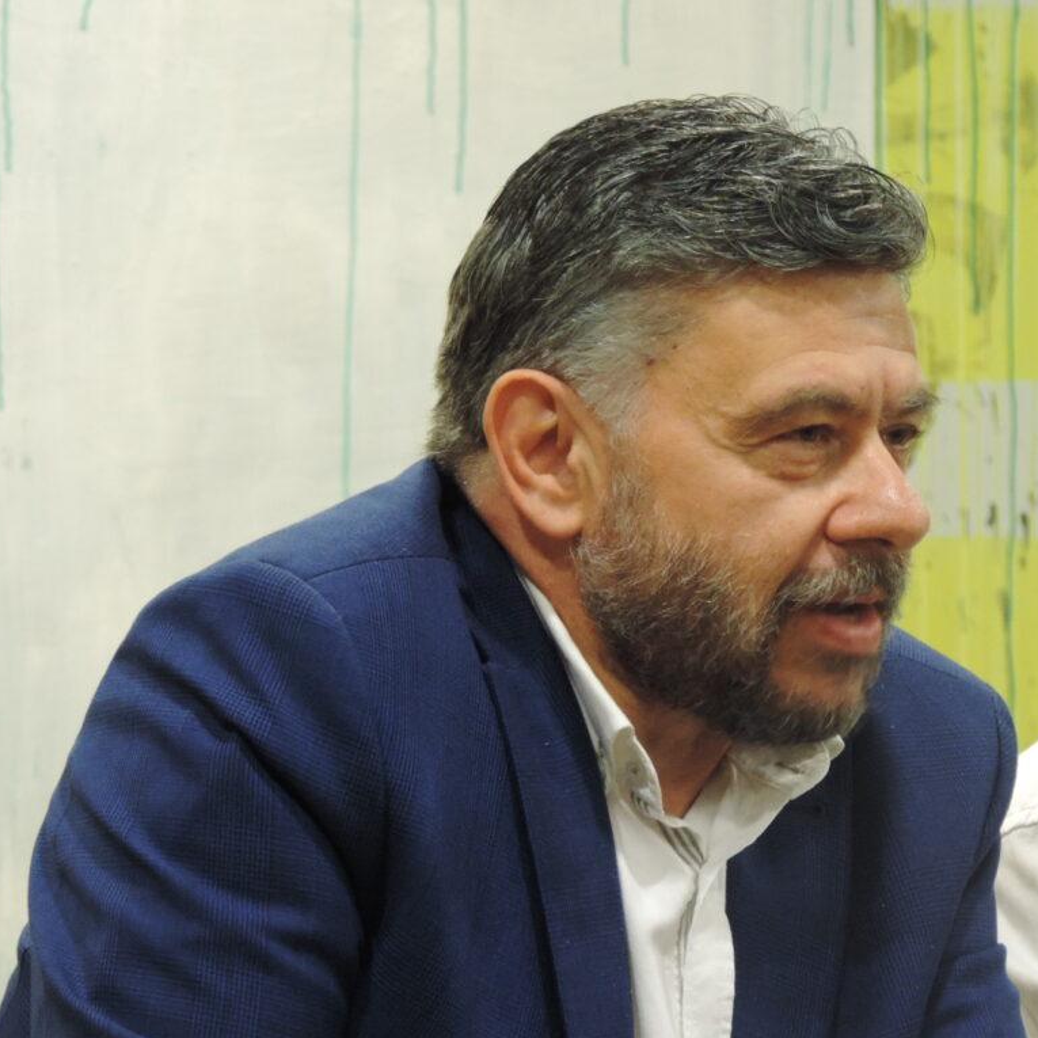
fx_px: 12044
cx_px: 552
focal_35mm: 355
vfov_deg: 4.9
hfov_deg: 4.9
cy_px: 520
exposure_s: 1/13
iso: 800
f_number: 4.8
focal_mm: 53.5
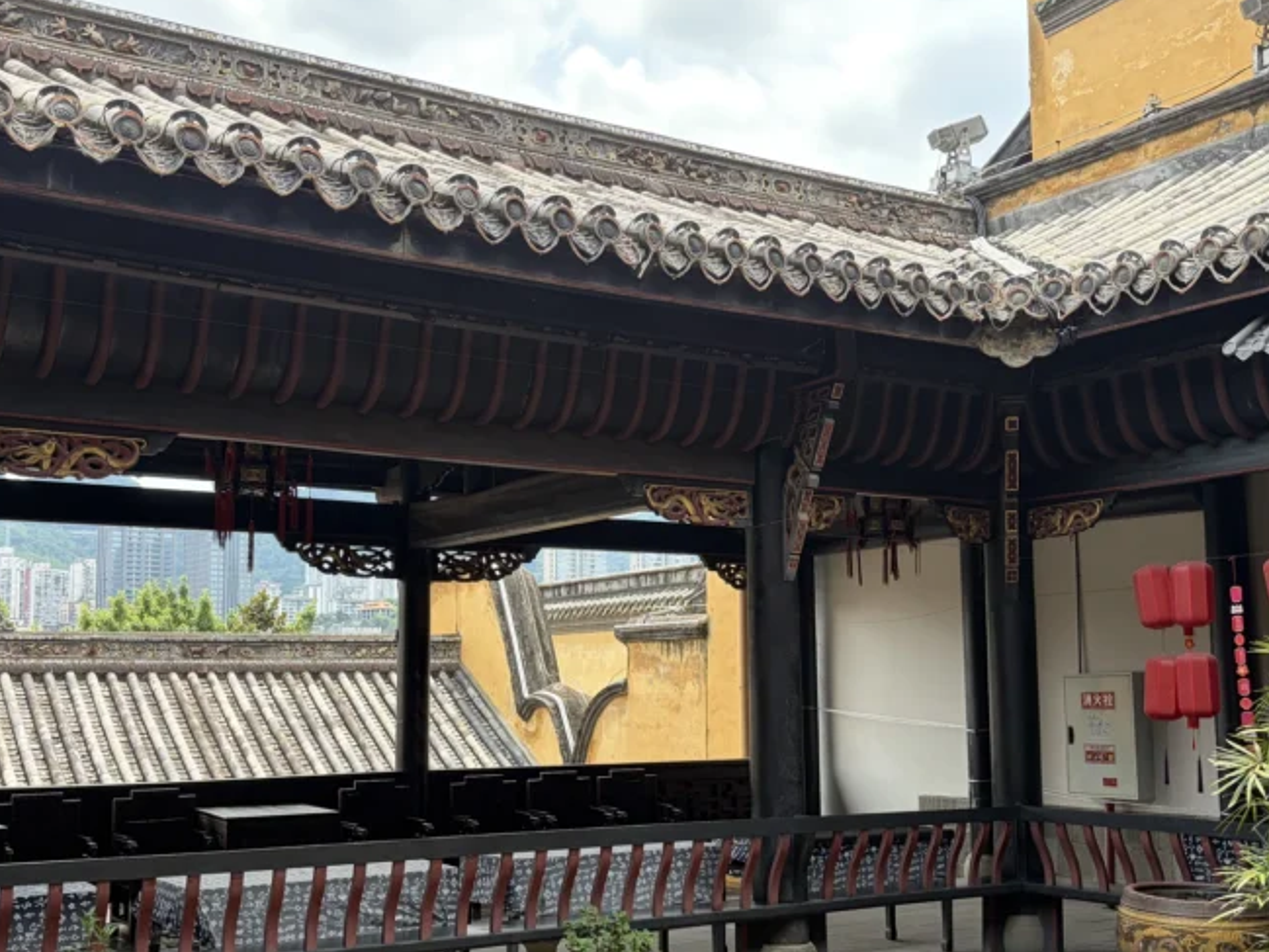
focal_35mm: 41
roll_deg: +0.1
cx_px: 583
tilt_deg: +6.3
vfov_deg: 35.1
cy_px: 549
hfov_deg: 45.7
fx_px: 1503
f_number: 1.6
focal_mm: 5.96
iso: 64
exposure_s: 1/527
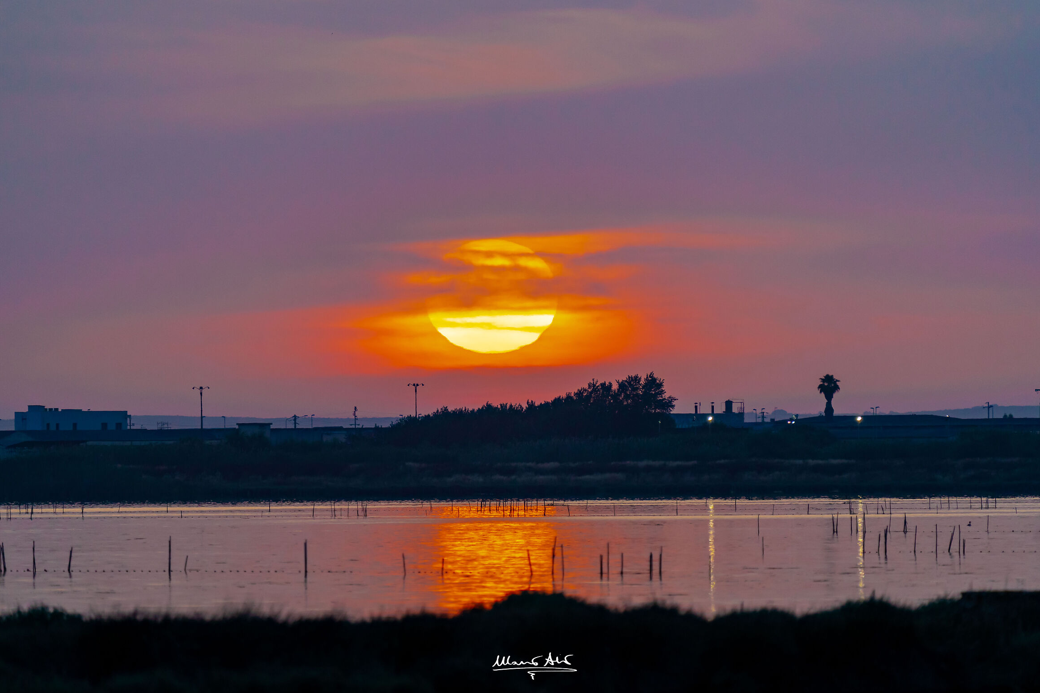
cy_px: 338
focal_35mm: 488
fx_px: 14098
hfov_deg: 4.2
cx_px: 503
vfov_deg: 2.8
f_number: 6.3
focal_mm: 470
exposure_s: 1/1000
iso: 1000
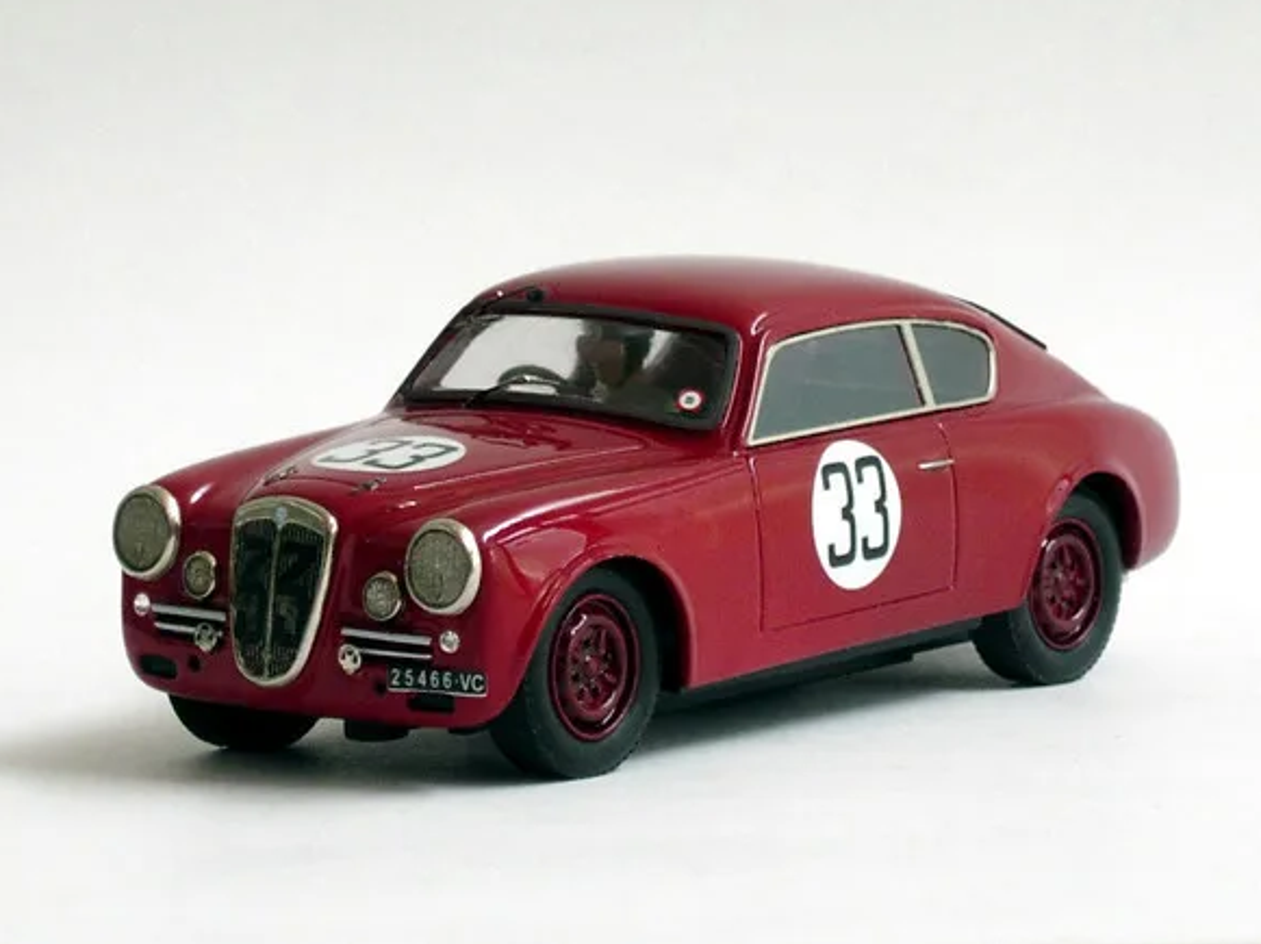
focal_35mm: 115
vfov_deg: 12.9
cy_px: 468
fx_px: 4187
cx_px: 628
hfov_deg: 17.1
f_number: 4.9
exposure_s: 1/93.1
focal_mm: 23.4
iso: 79
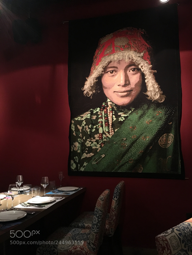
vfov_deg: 61.7
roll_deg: +0.2
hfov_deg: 48.2
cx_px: 96
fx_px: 214
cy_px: 128
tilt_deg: +4.8
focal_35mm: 29
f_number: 2.2
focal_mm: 4.15
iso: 200
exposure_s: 1/17
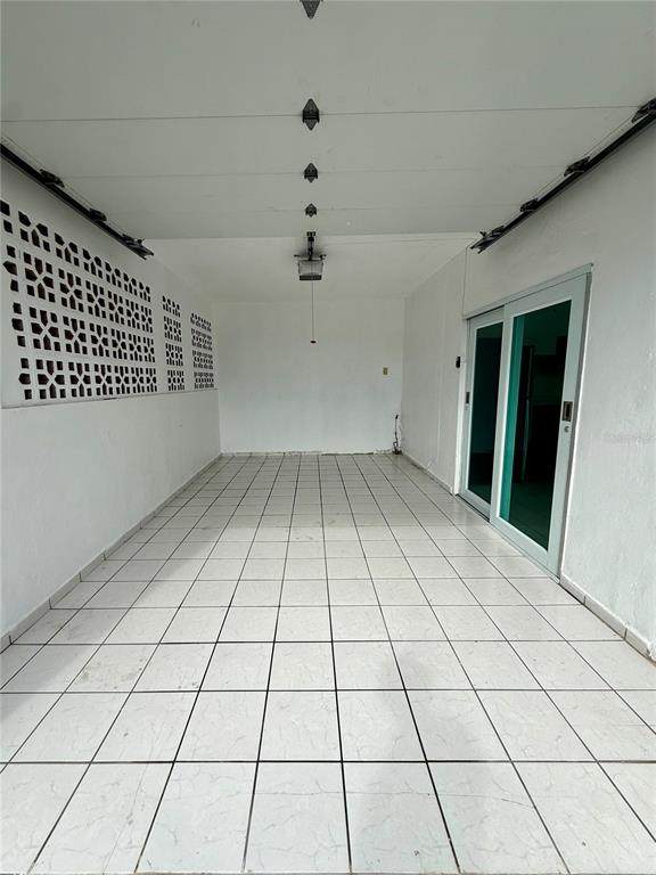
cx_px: 328
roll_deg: -0.6
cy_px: 438
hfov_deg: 85.7
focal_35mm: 14
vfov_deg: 102.1
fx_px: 354
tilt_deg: -8.3
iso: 50
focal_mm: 2.22
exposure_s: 1/1901
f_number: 2.2
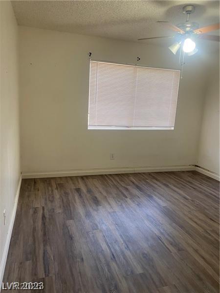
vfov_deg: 67.3
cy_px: 146
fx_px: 220
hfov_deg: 53.1
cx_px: 110
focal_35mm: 26
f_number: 1.8
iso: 125
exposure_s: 1/60
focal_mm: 4.25
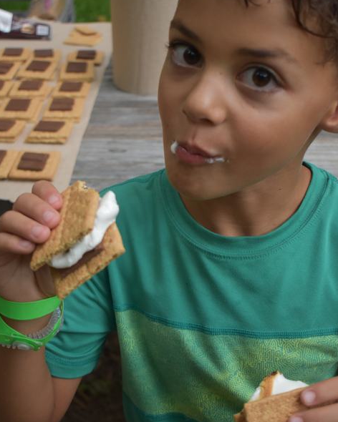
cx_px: 168
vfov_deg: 34.1
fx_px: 688
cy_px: 203
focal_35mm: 55
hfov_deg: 27.6
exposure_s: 1/125
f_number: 4.5
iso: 800
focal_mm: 32
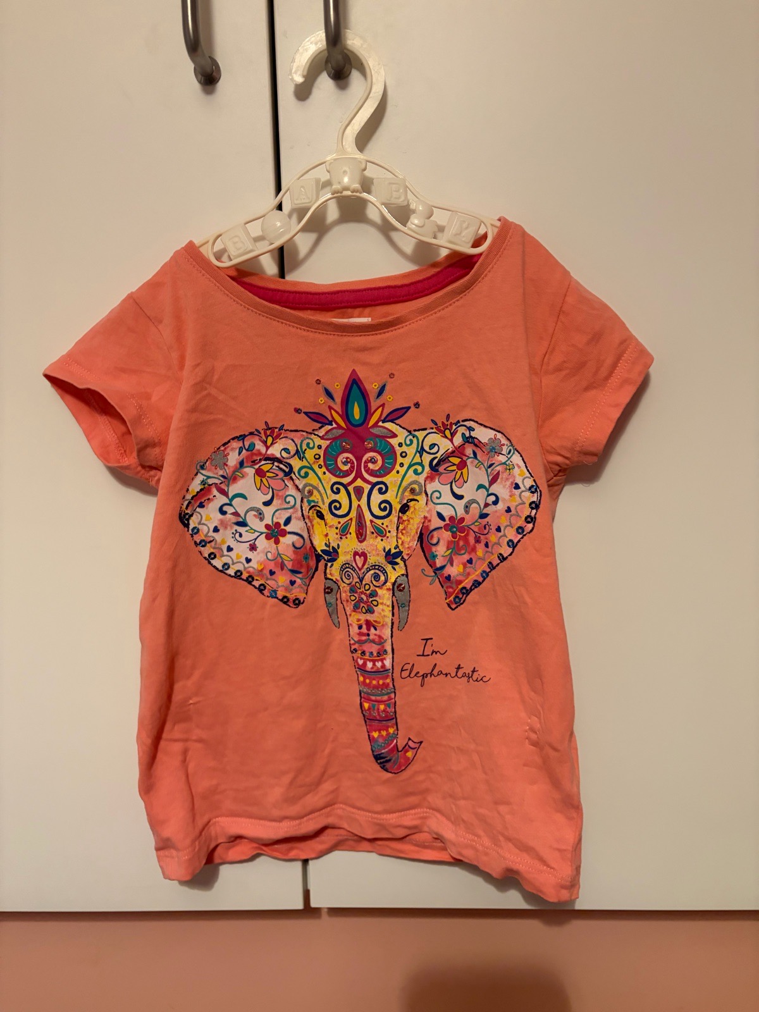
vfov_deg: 67.3
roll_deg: +1.2
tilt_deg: -10.8
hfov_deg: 53.1
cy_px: 506
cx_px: 380
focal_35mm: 26
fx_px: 760
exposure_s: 1/50
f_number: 1.6
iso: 320
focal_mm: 5.96
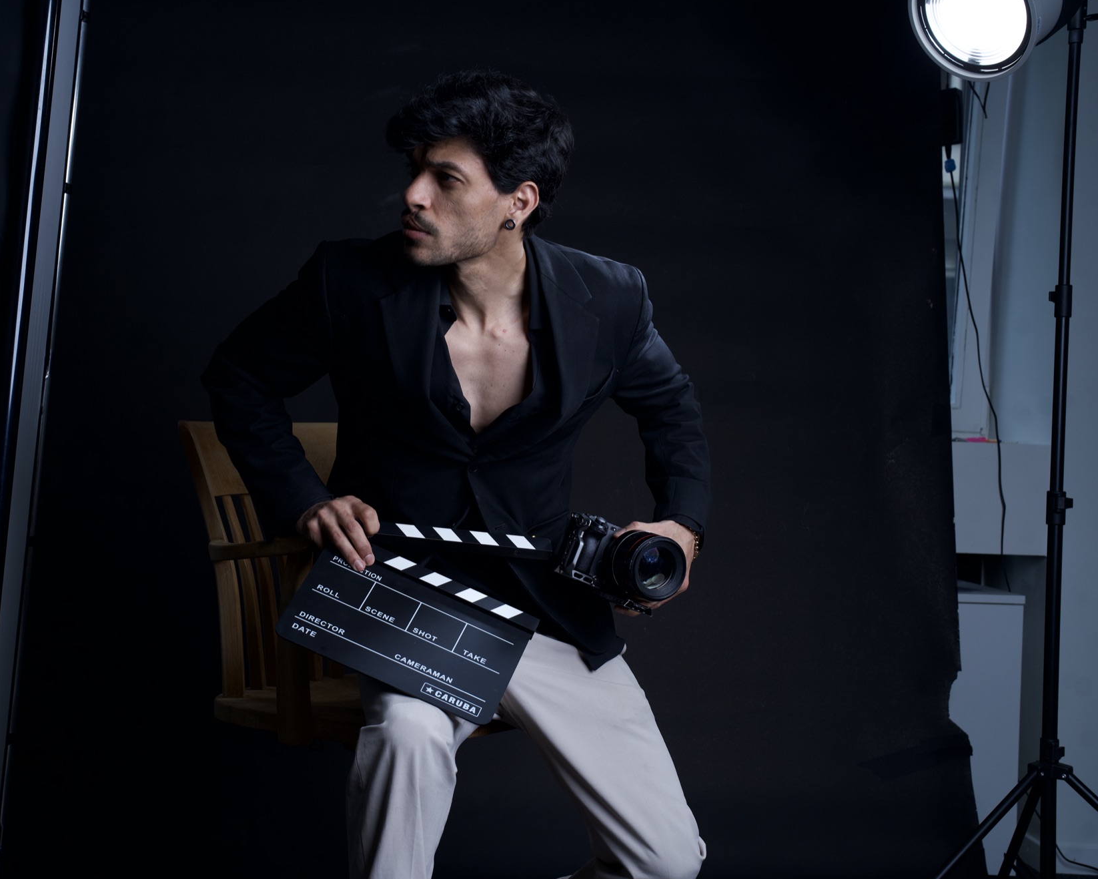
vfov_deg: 26.7
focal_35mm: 57
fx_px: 1852
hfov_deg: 32.9
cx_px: 441
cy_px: 442
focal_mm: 50
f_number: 6.3
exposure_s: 1/160
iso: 400
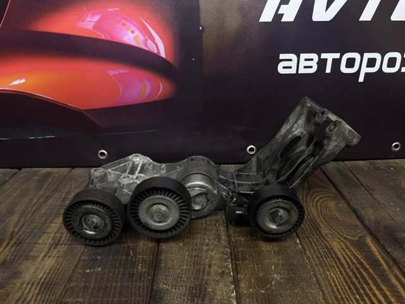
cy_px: 152
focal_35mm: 24
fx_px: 281
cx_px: 202
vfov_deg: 56.8
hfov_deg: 71.6
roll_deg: +1.1
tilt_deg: -23.5
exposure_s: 1/50
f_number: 1.78
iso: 160
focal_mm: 6.76
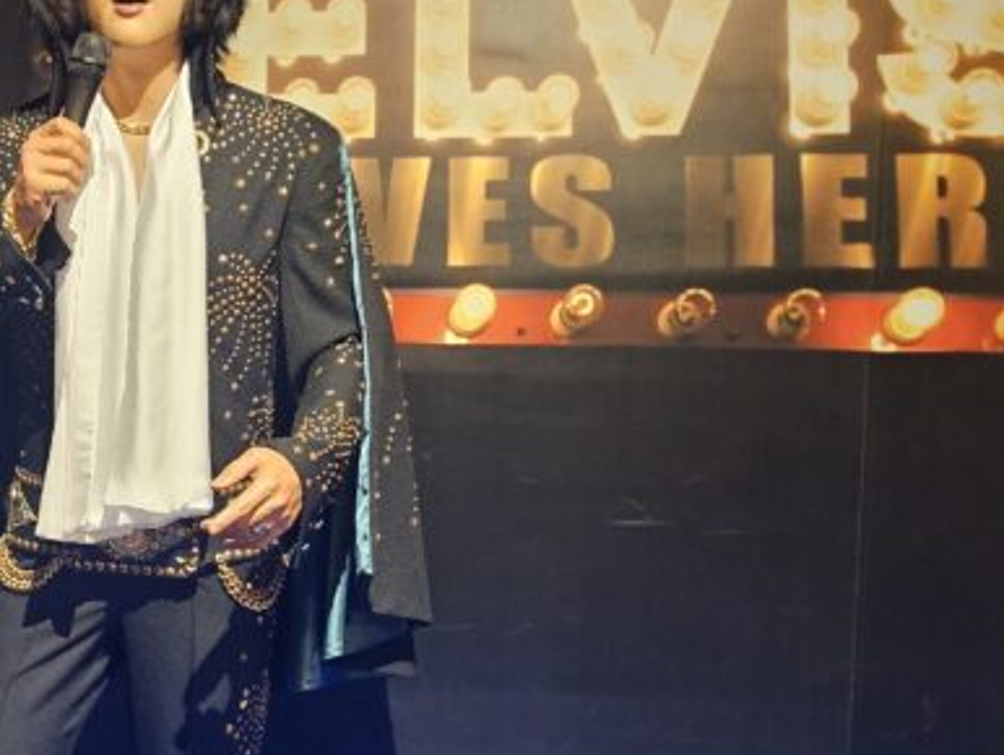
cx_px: 81
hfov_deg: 30.2
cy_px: 575
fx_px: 1770
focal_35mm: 61
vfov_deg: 23.8
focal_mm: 5.4
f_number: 1.8
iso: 500
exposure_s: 1/24
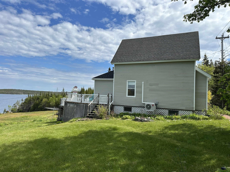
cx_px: 115
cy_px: 86
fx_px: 159
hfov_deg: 71.6
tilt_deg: +3.0
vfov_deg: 56.8
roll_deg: -2.8
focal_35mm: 24
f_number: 1.78
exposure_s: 1/6211
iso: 80
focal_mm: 6.86
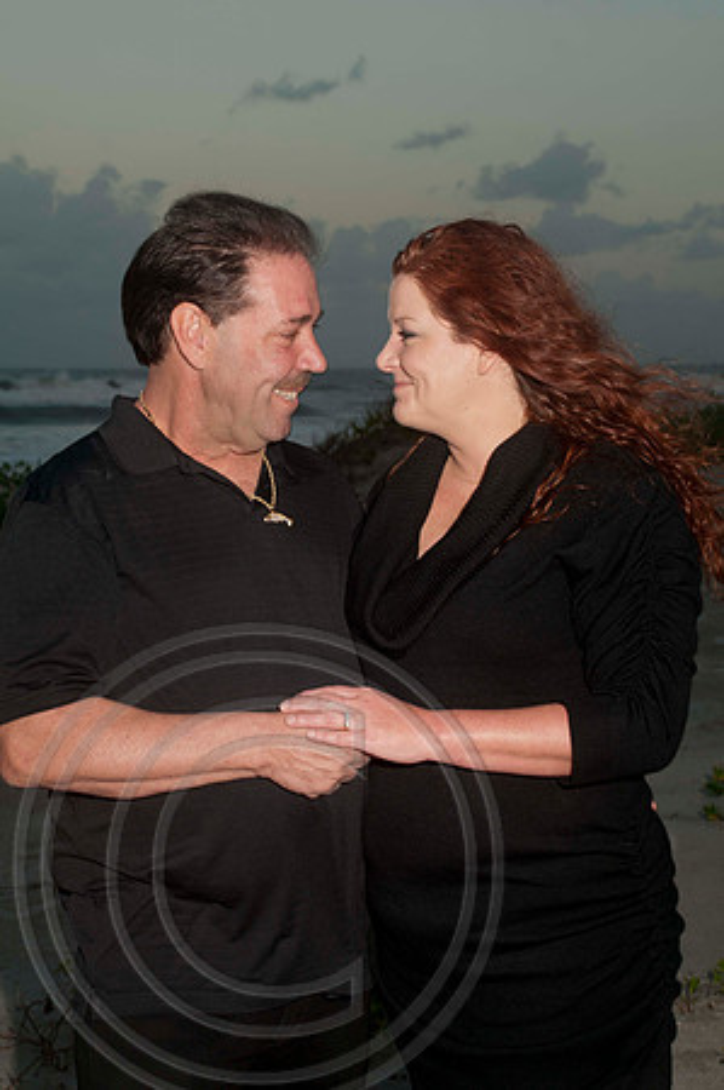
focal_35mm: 72
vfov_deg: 28.1
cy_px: 545
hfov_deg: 18.9
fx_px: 2177
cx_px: 362
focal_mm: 48
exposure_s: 1/30
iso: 100
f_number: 8
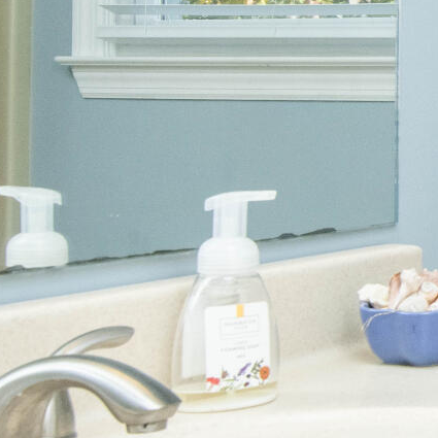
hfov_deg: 14.5
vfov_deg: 18.0
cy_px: 101
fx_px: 1374
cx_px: 914
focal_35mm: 96
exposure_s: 1/250
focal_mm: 16
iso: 640
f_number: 9
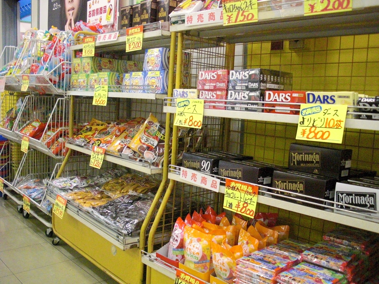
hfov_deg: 51.4
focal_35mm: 36
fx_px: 394
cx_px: 190
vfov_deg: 39.7
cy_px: 142
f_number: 2.8
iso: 800
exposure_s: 1/100
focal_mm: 6.3
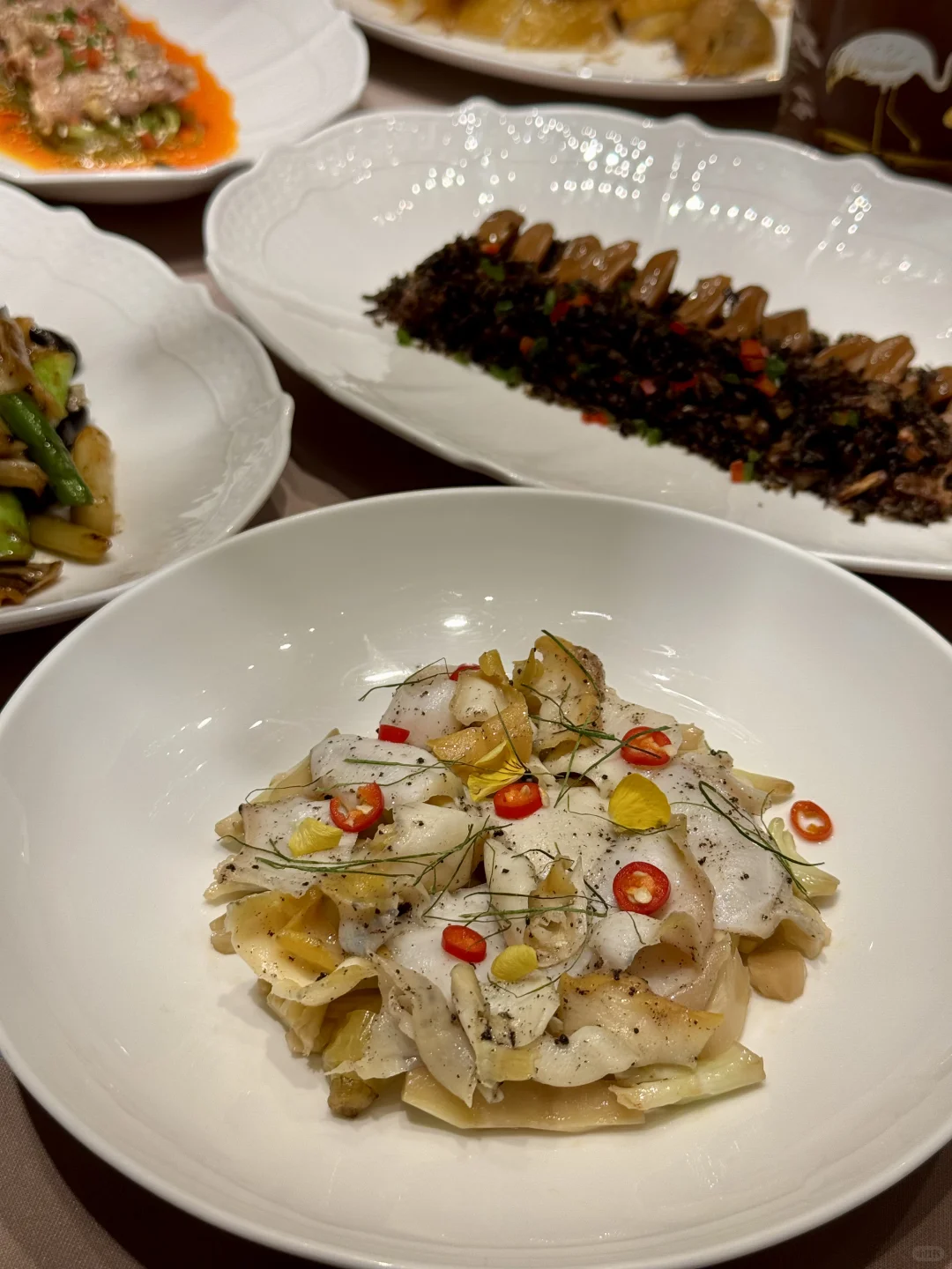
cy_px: 634
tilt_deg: -38.5
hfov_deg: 30.3
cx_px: 476
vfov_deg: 39.7
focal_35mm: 48
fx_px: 1760
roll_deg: -0.1
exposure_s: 1/220
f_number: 1.78
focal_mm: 6.76
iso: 50
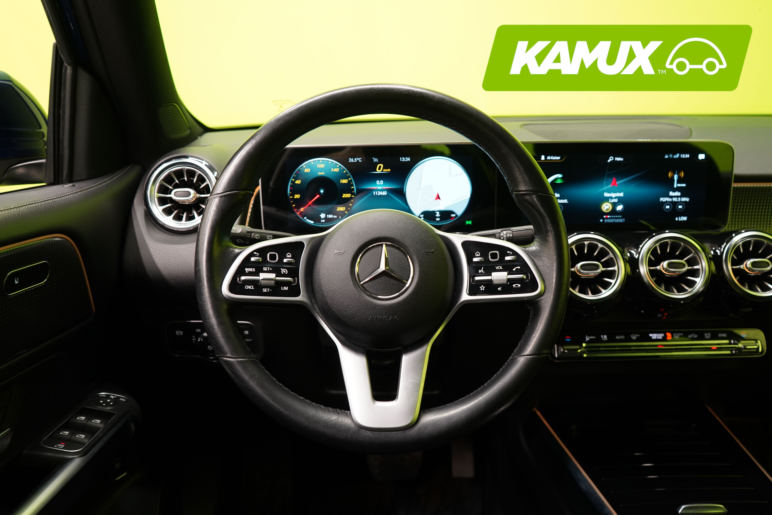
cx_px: 386
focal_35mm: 29
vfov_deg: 45.0
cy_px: 258
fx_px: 622
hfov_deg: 63.7
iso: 1250
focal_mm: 29
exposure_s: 1/25
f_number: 5
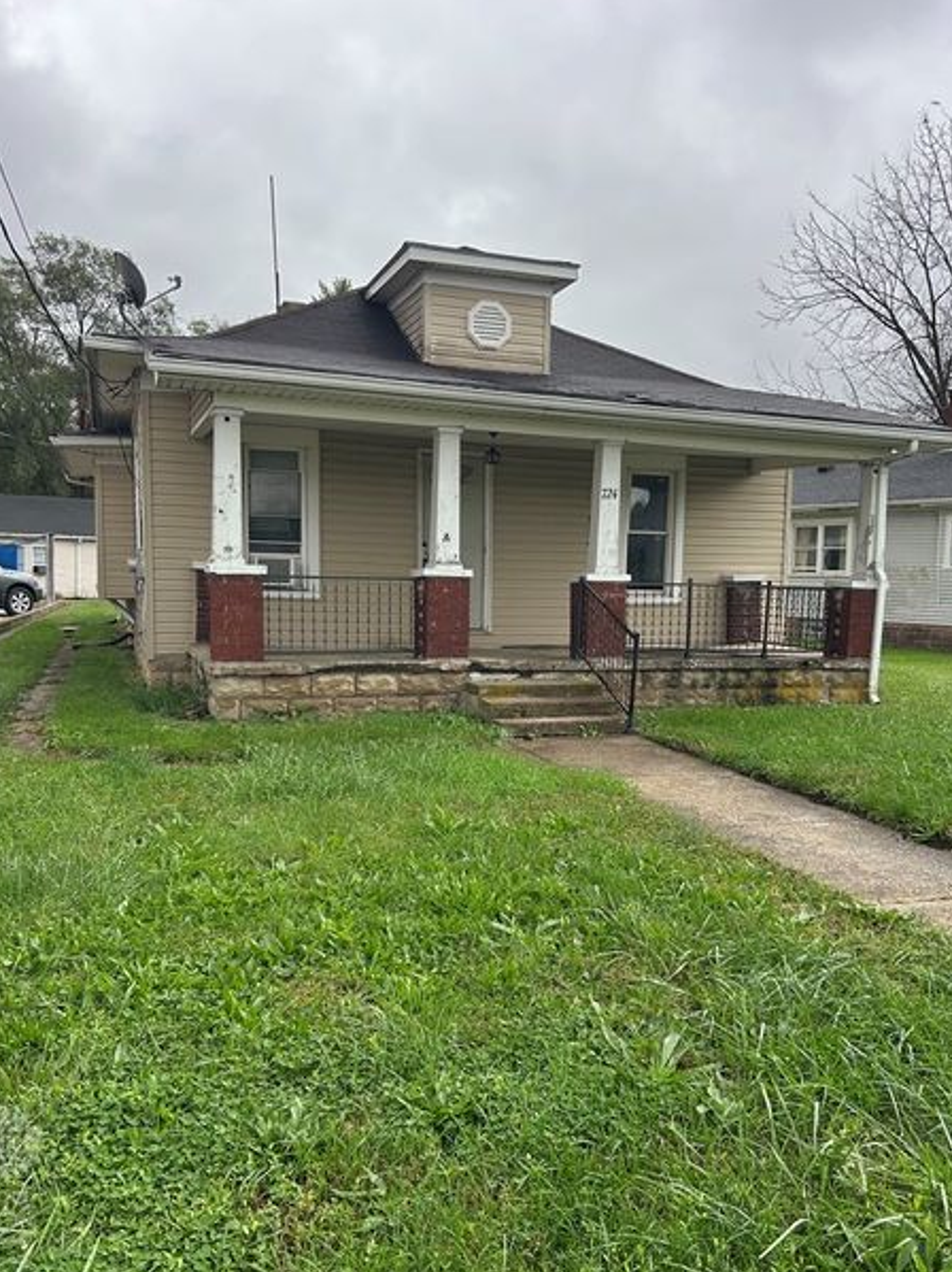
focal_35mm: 29
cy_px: 660
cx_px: 510
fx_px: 1064
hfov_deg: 48.2
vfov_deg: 61.7
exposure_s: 1/361
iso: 50
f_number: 1.5
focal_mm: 5.7
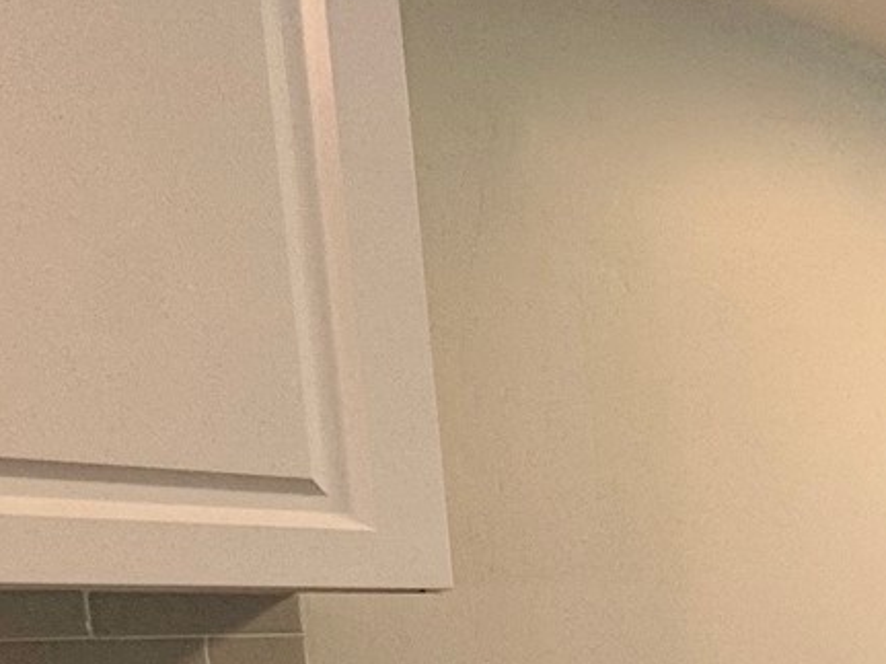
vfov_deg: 25.6
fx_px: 1331
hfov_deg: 21.9
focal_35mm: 52
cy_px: 763
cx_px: 1608
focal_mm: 2.22
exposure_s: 1/120
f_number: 2.2
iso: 100
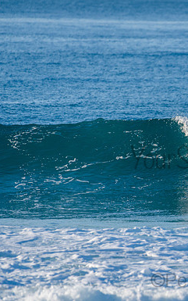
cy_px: 150
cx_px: 211
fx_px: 6289
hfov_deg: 1.7
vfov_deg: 2.7
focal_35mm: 768
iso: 320
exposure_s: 1/2000
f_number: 5.6
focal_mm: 500
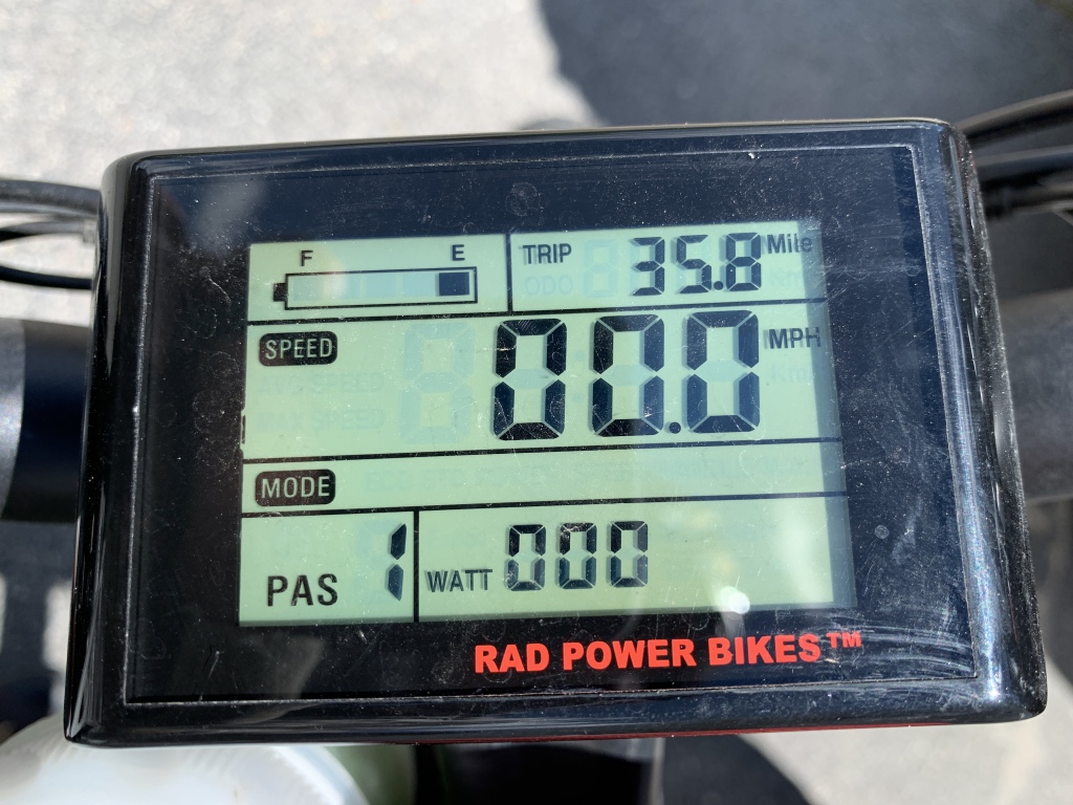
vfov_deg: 53.1
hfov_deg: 67.3
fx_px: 806
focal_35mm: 26
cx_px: 536
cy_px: 402
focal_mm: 4.25
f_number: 1.8
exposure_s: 1/962
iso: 25
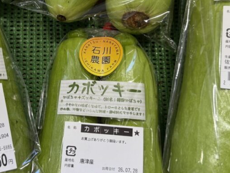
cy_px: 42
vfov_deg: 28.7
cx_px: 76
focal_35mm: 50
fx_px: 332
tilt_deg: -64.7
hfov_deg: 37.7
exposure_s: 1/120
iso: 125
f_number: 1.78
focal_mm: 6.76
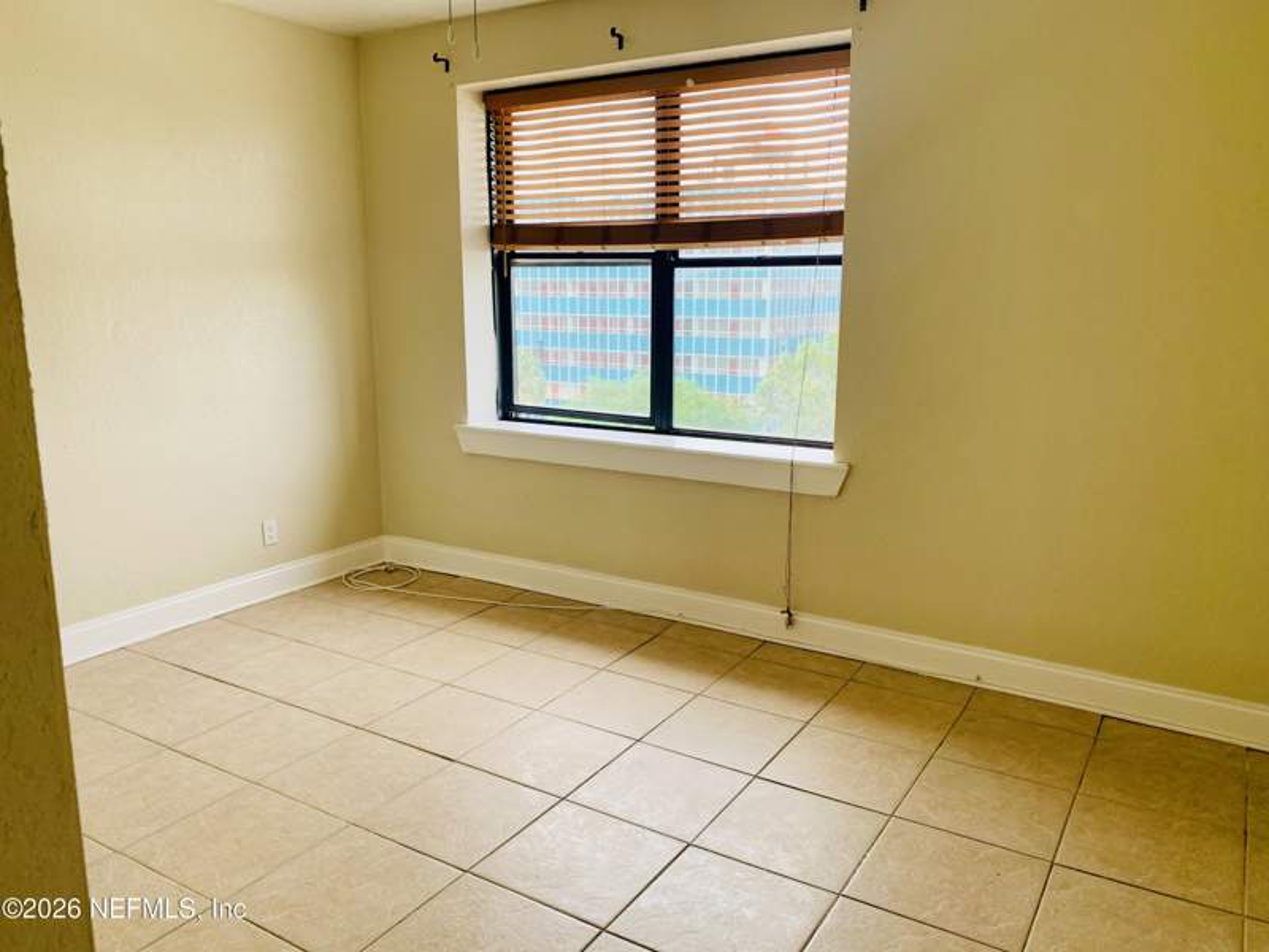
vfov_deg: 53.1
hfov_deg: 67.3
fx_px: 953
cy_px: 476
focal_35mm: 26
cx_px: 634
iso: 50
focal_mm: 4.25
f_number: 1.8
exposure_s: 1/121
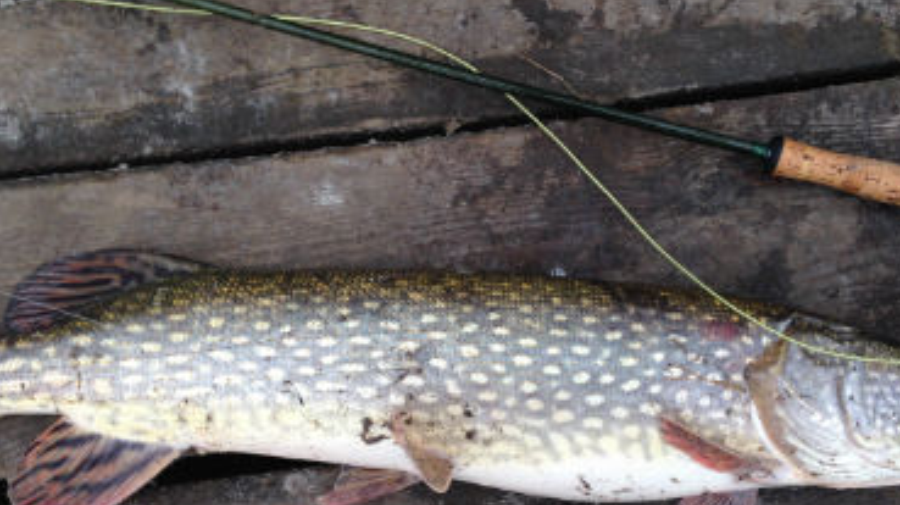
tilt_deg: -88.6
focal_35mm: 52
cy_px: 381
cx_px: 491
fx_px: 1240
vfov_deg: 22.8
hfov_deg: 39.9
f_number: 2.4
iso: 50
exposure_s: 1/183
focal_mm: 4.12
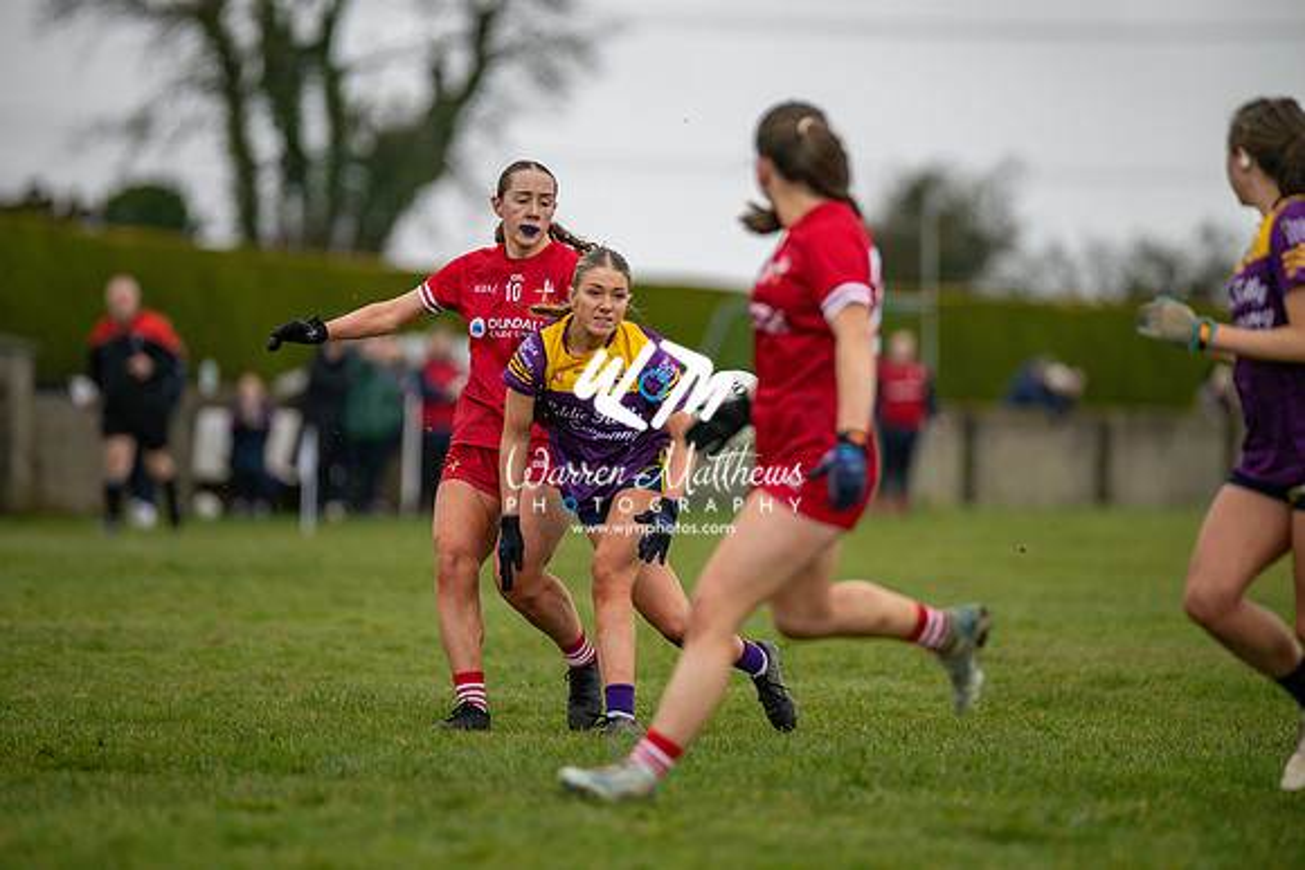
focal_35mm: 300
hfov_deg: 6.9
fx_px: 10877
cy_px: 435
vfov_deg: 4.6
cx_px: 652
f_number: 2.8
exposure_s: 1/1000
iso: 400
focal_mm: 300
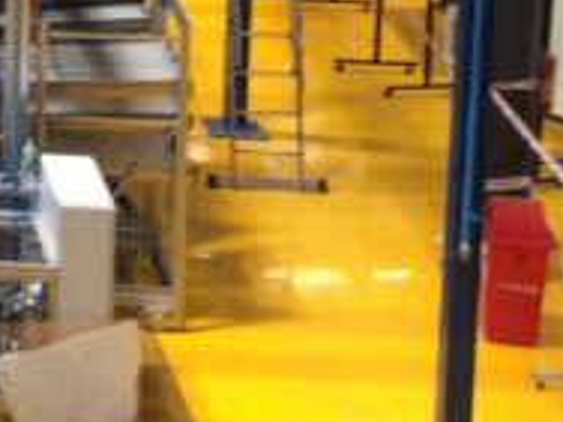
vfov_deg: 8.6
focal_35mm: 163
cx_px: -749
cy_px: -416
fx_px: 2651
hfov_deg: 10.6
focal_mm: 4.12
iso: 40
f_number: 2.2
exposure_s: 1/30
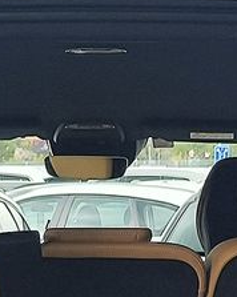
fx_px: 1062
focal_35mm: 121
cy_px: 535
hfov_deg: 12.7
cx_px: 63
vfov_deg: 14.1
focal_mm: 7.01
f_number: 1.69
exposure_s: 1/167
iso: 50
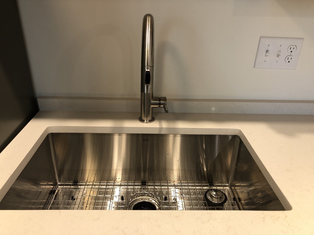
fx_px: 254
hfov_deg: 63.4
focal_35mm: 28
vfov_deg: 49.7
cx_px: 157
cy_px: 118
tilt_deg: -25.8
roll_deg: -0.1
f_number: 1.8
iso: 40
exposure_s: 1/15
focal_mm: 3.99
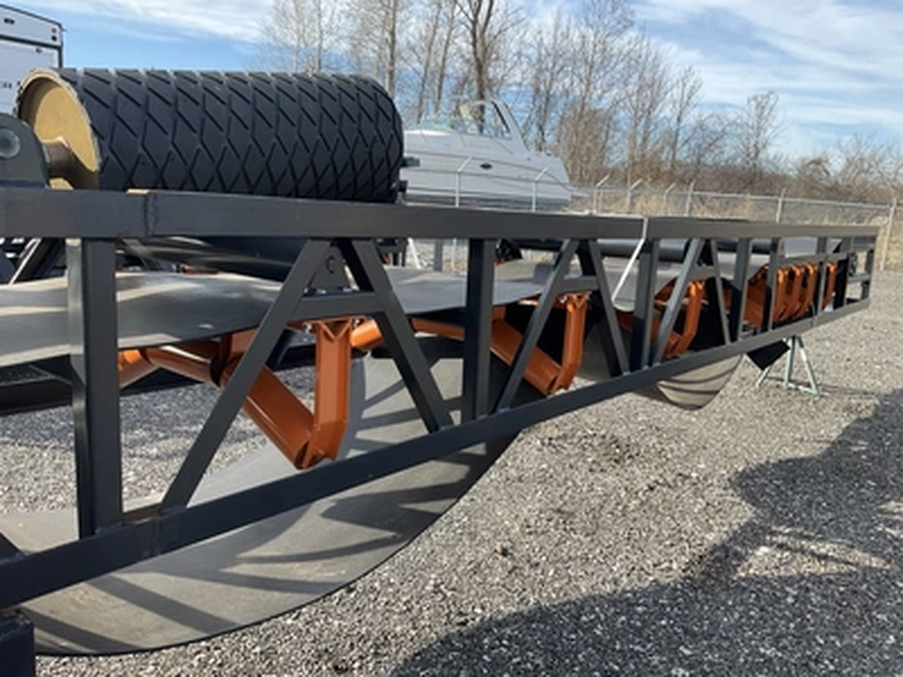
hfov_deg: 61.7
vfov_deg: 48.2
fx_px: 756
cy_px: 338
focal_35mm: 29
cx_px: 452
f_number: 1.8
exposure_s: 1/509
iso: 25
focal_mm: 3
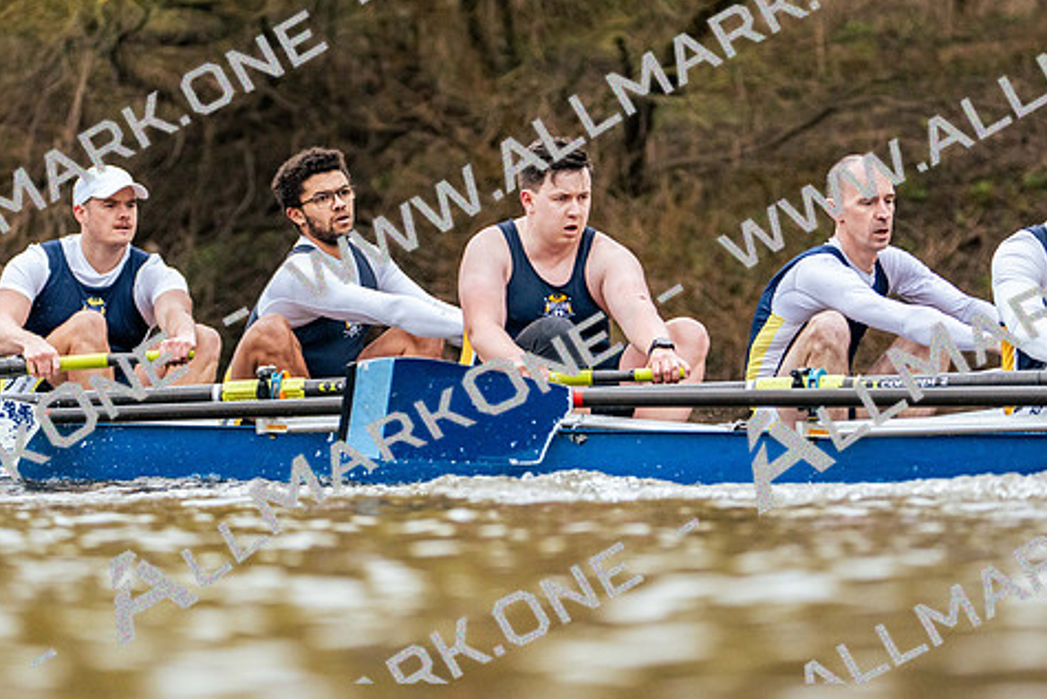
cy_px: 305
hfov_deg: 5.5
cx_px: 558
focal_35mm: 377
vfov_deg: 3.6
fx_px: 10967
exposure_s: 1/2000
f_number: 6.3
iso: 5000
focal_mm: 309
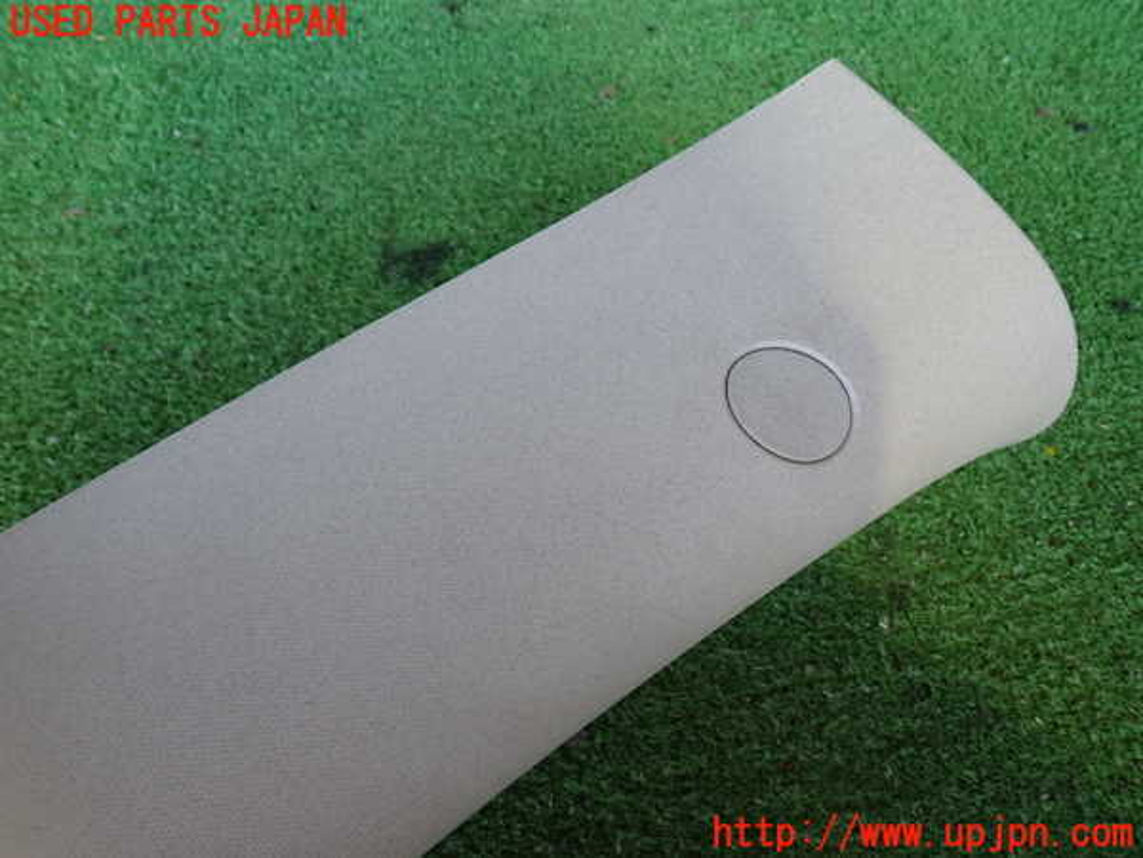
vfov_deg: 49.7
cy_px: 429
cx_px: 572
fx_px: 925
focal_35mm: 28
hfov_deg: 63.4
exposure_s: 1/50
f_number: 2.2
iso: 200
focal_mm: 5.05
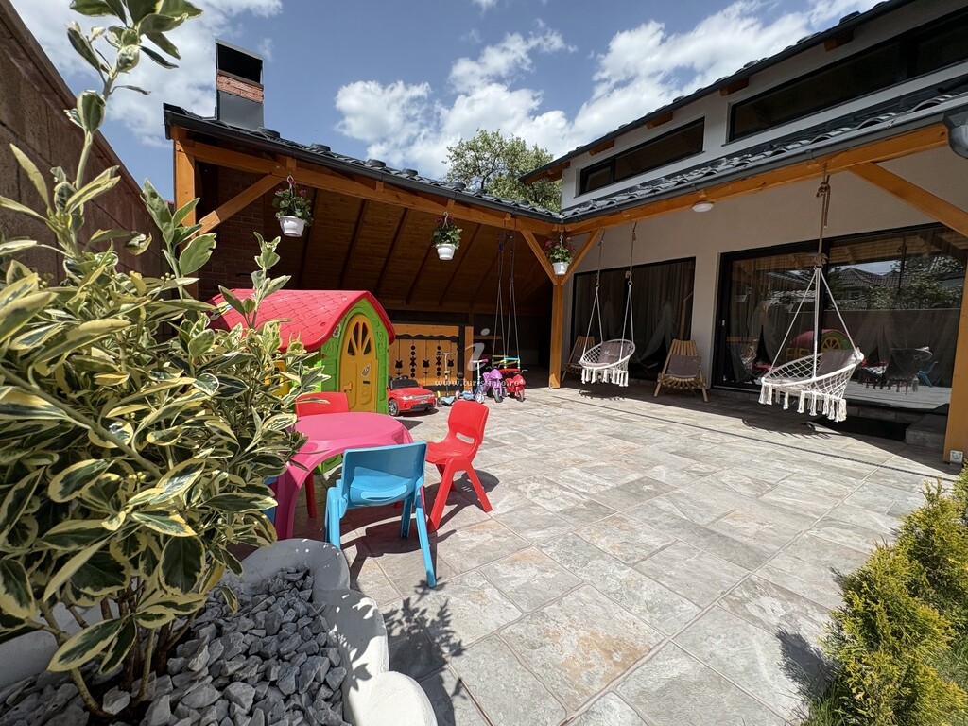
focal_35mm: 14
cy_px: 363
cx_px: 484
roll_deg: -0.7
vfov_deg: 85.7
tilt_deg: -3.8
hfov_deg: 102.1
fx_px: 391
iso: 50
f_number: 2.2
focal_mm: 2.22
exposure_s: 1/1709
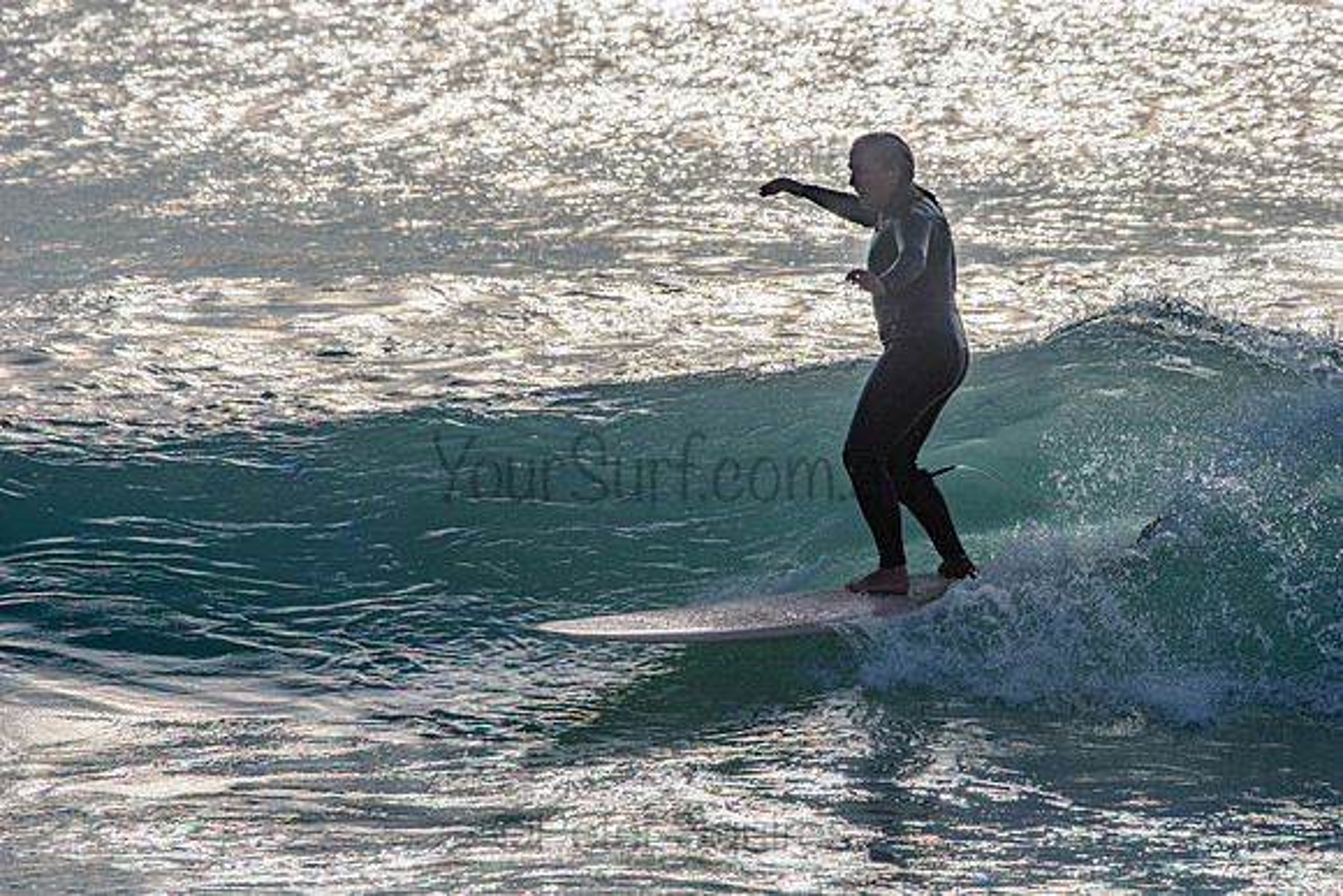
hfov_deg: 6.1
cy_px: 448
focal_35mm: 340
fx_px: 12686
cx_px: 672
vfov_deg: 4.0
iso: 64
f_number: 11
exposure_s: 1/2000
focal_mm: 340
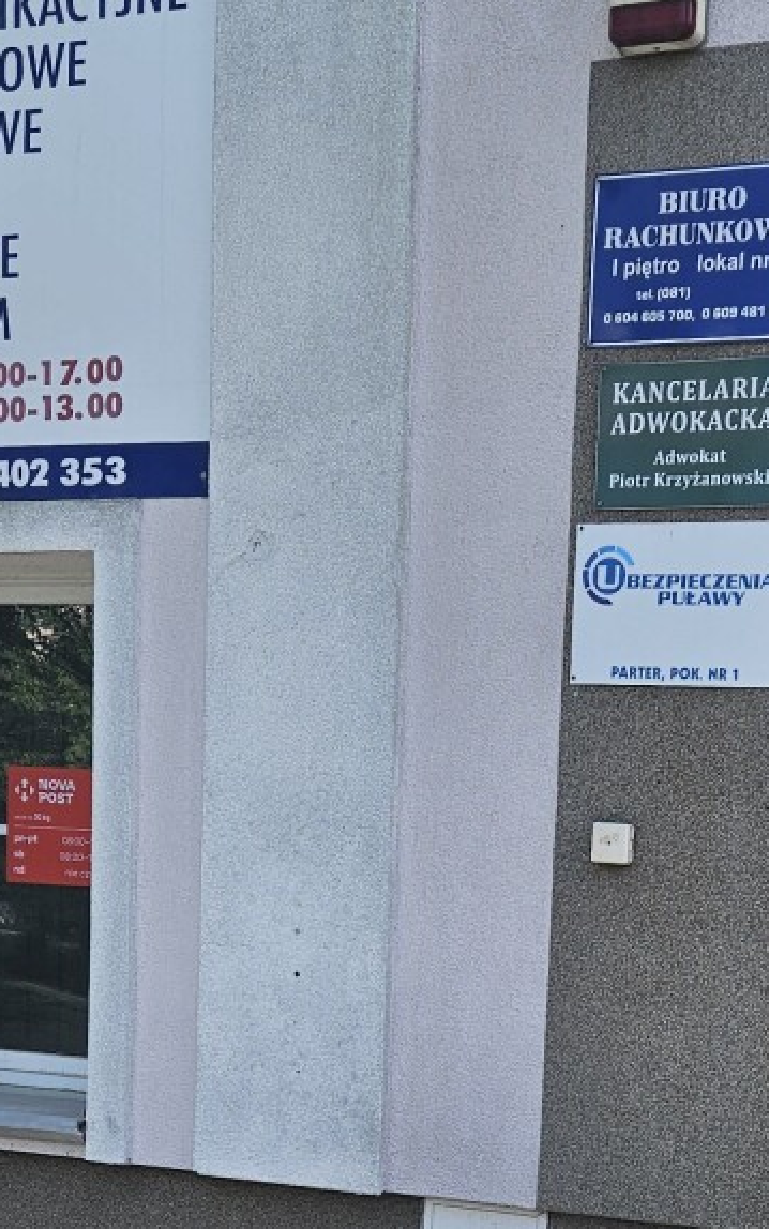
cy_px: 1109
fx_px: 2279
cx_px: 673
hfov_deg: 18.9
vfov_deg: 29.0
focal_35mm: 68
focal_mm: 5.4
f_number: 1.8
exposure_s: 1/588
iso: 32
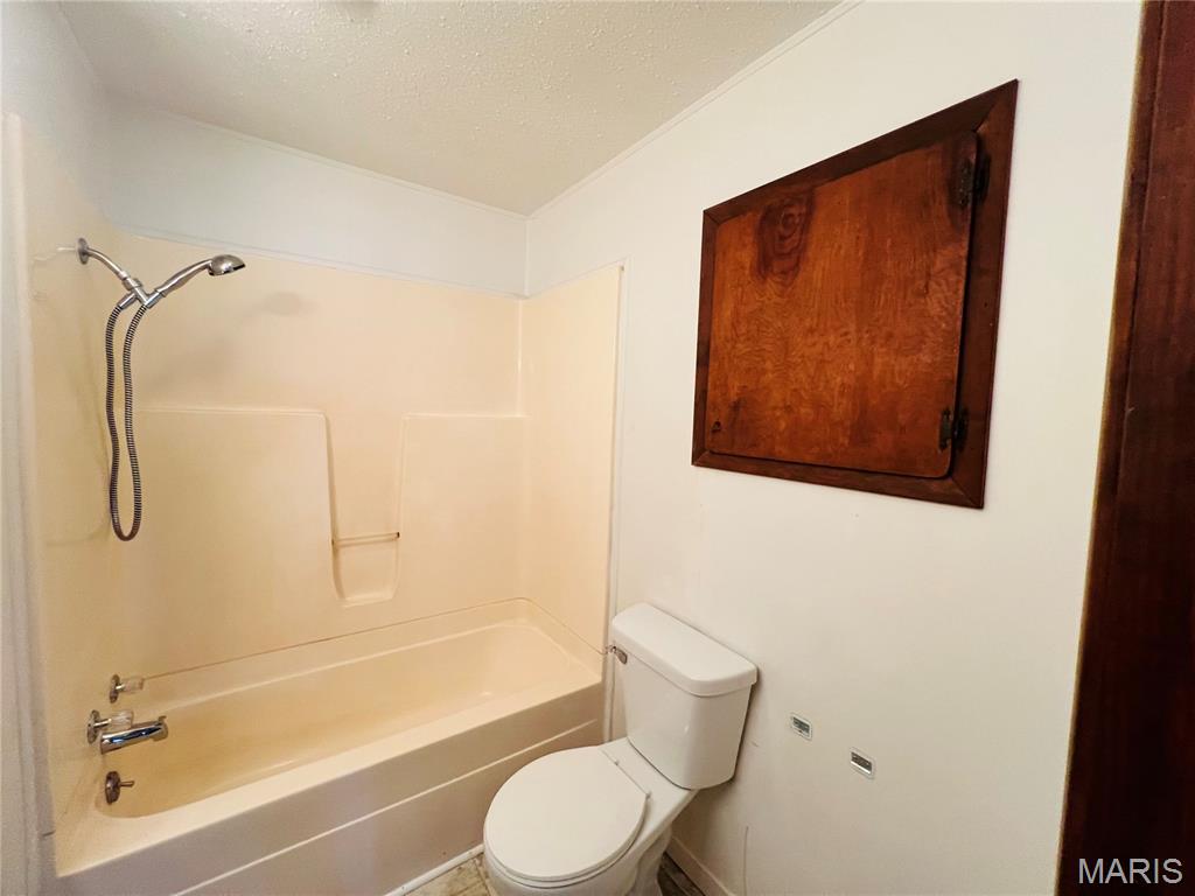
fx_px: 449
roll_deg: -1.7
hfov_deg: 106.2
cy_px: 448
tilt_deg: -3.1
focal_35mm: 13
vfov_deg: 89.9
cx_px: 598
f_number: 1.8
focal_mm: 1.57
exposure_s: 1/120
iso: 200
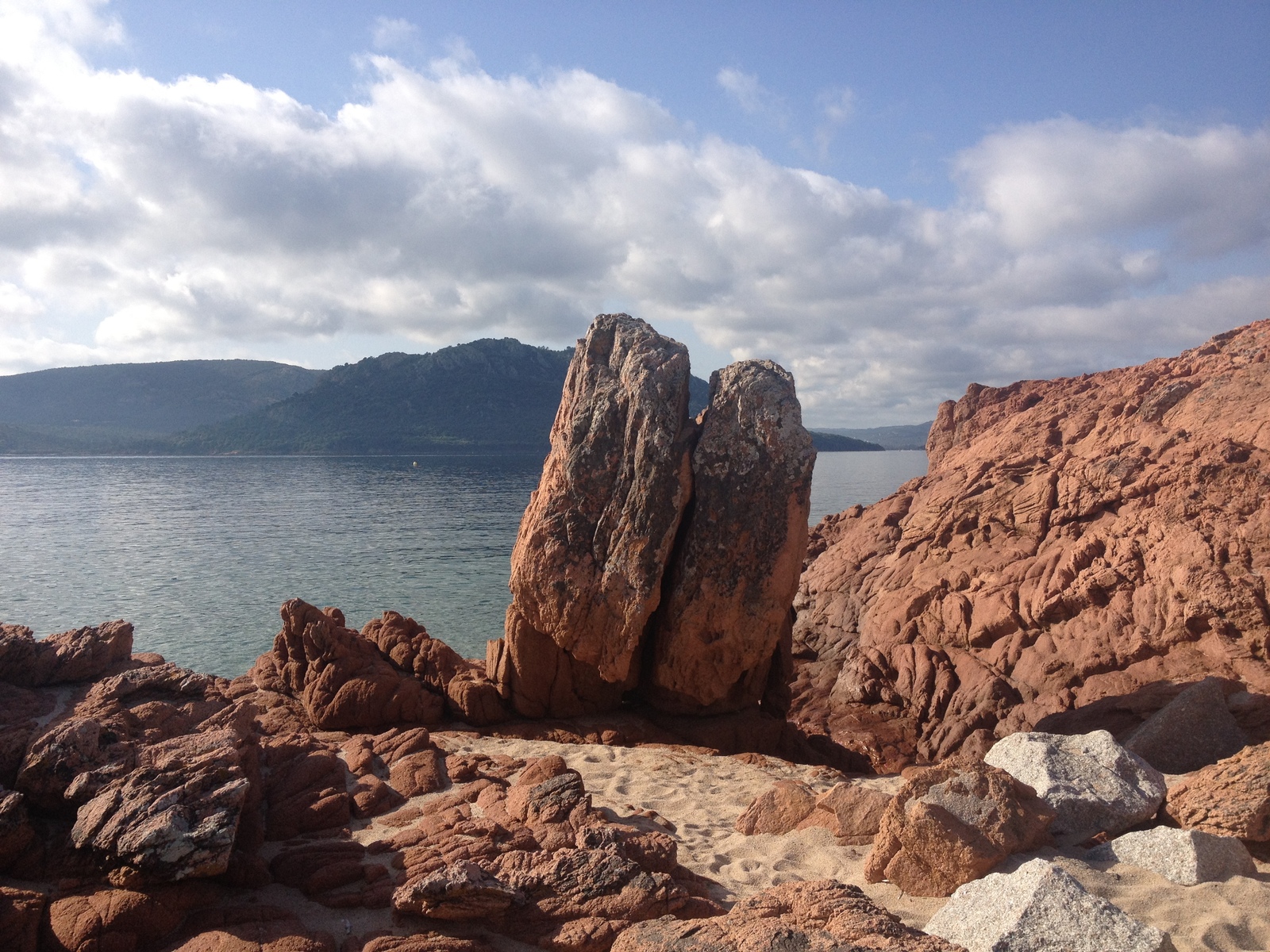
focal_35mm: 35
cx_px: 635
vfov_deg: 40.7
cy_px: 476
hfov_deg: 52.6
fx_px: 1284
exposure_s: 1/1842
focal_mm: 4.28
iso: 64
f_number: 2.4
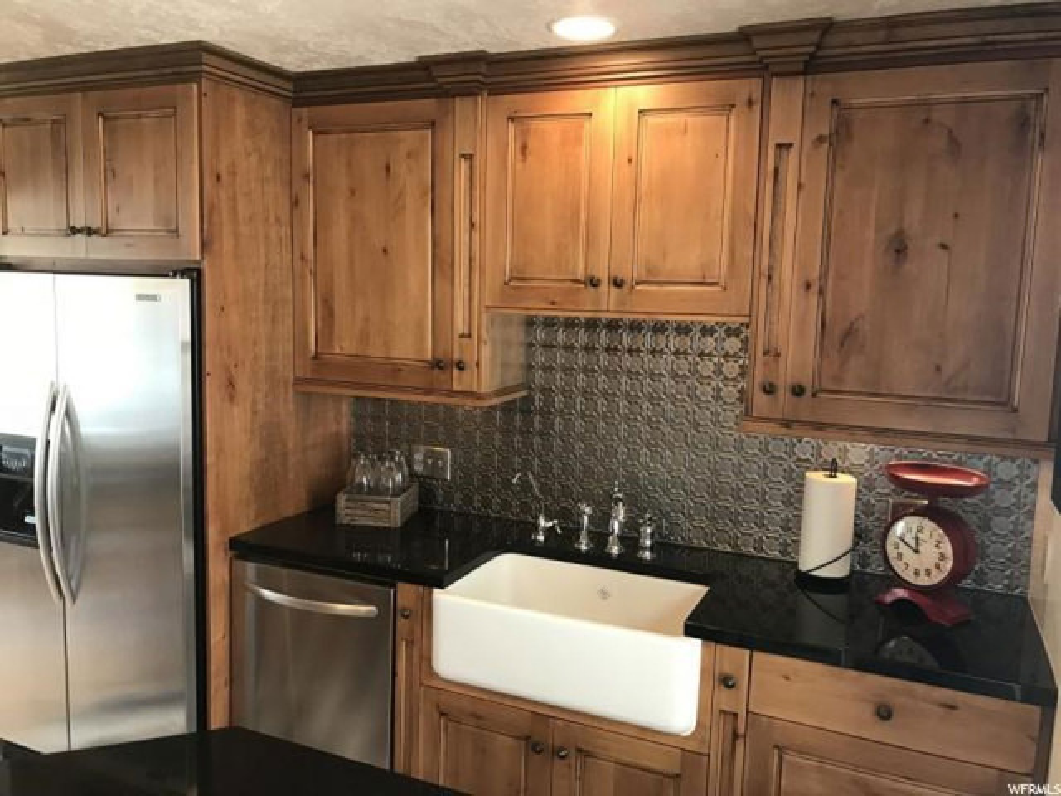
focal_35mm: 28
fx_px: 858
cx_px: 530
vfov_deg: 49.7
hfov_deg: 63.4
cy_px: 398
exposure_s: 1/24
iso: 40
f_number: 1.8
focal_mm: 3.99
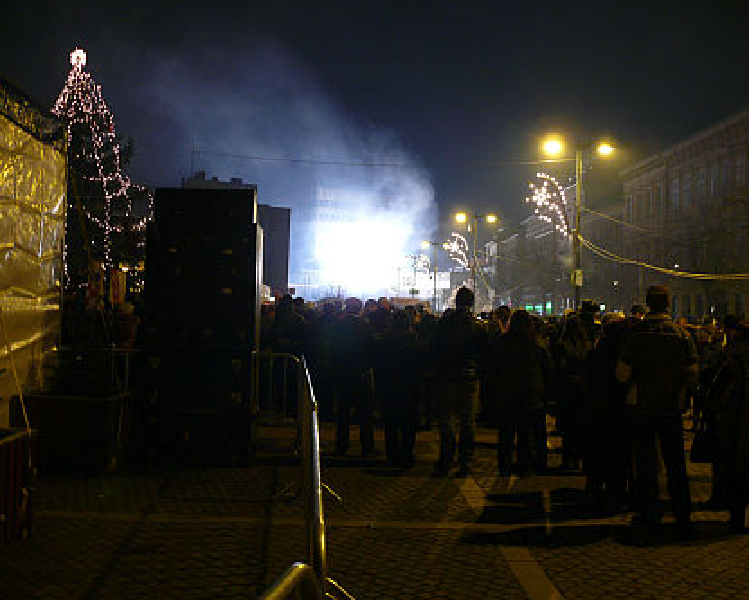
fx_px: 820
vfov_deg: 40.1
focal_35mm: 37
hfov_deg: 49.0
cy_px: 297
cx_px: 349
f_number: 2.8
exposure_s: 1/8
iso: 200
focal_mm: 7.4
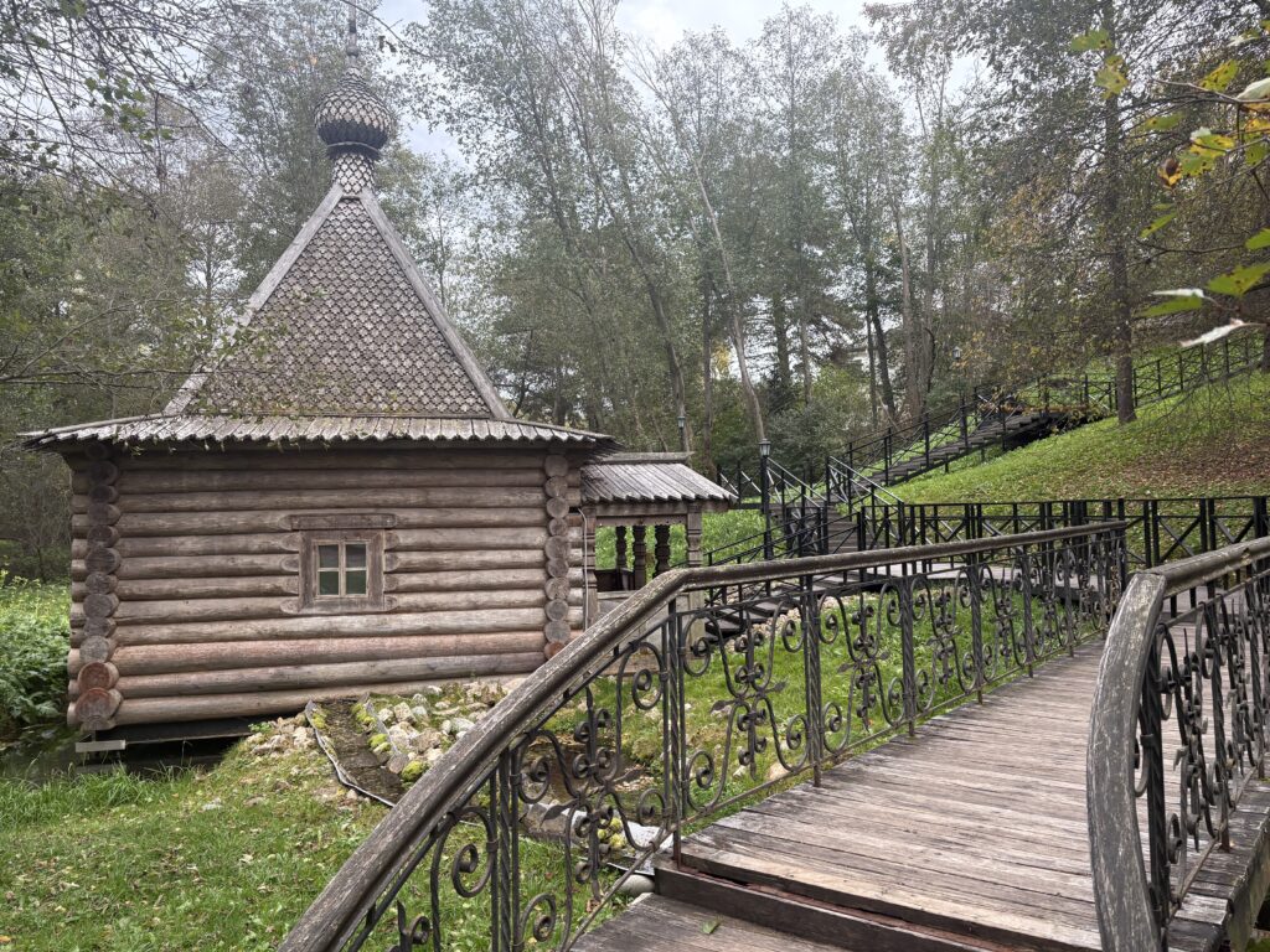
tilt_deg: +3.6
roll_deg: +1.8
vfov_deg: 53.1
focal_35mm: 26
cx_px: 635
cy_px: 476
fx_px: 954
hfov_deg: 67.3
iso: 100
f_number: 1.6
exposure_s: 1/121
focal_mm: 5.96
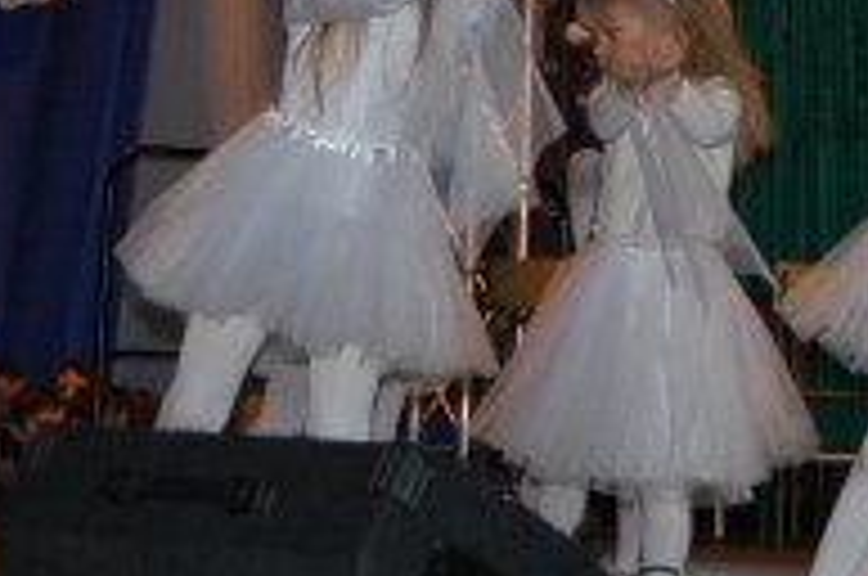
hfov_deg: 10.7
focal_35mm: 193
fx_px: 4648
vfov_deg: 7.0
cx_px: 585
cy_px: -158
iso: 400
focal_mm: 31
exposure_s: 1/60
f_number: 4.5
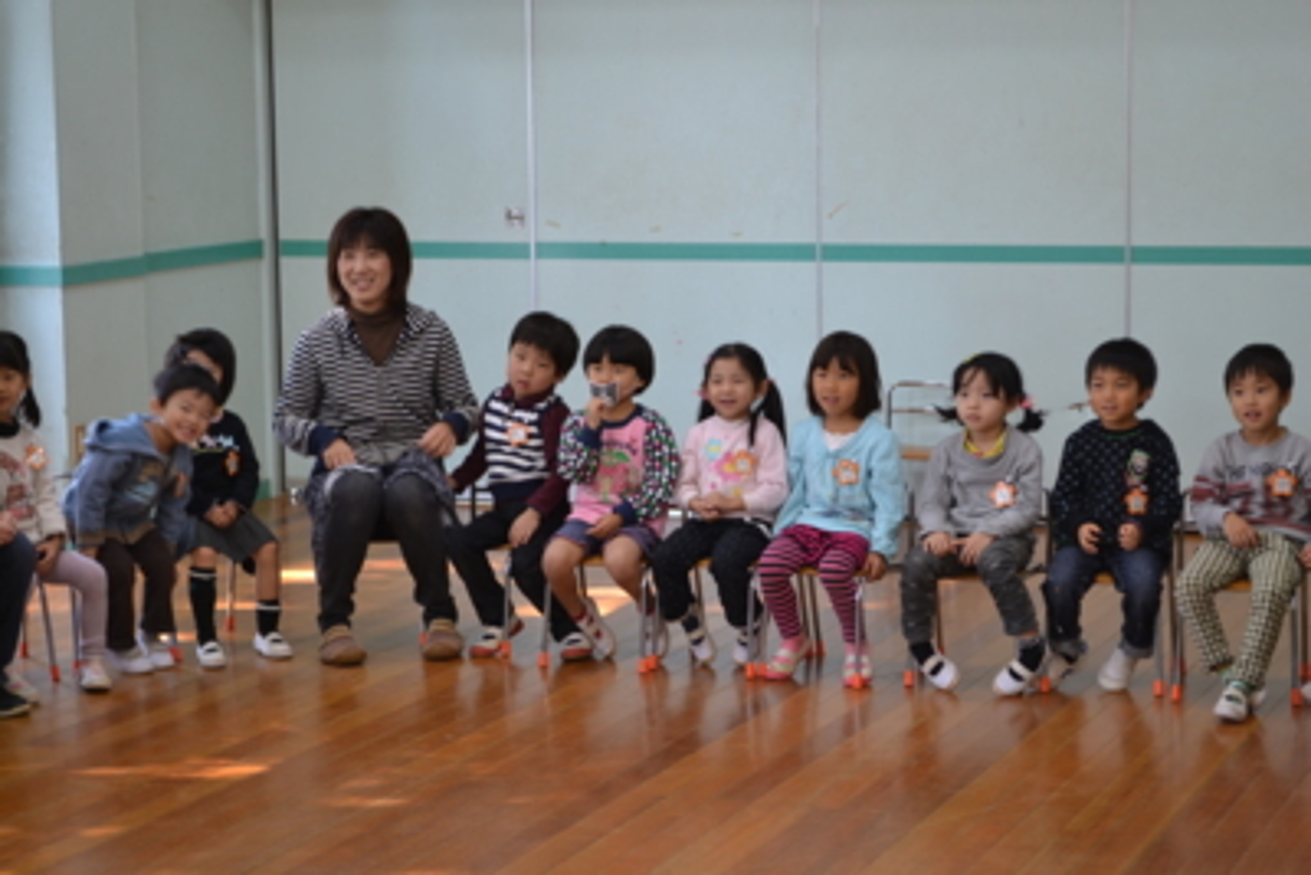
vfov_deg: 16.6
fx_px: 3005
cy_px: 438
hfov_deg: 24.6
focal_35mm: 82
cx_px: 656
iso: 400
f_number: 5.6
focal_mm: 55
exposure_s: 1/20
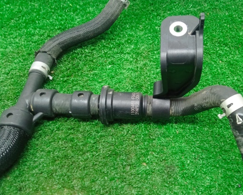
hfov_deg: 52.1
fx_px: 245
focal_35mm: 34
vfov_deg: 43.4
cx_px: 155
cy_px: 103
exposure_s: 1/25
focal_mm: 3.79
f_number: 2.2
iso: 473
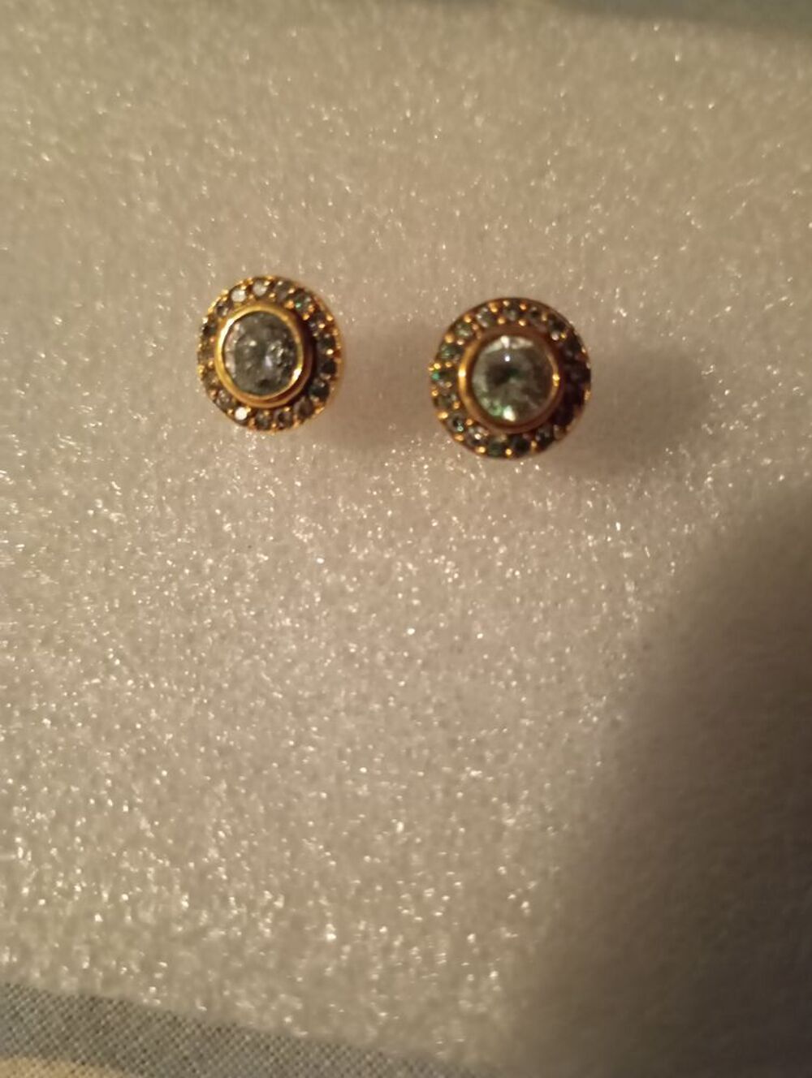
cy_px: 539
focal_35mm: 28
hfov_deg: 49.9
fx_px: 874
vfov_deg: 63.4
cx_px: 406
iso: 2837
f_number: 1.8
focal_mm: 4.27
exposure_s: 1/16.7
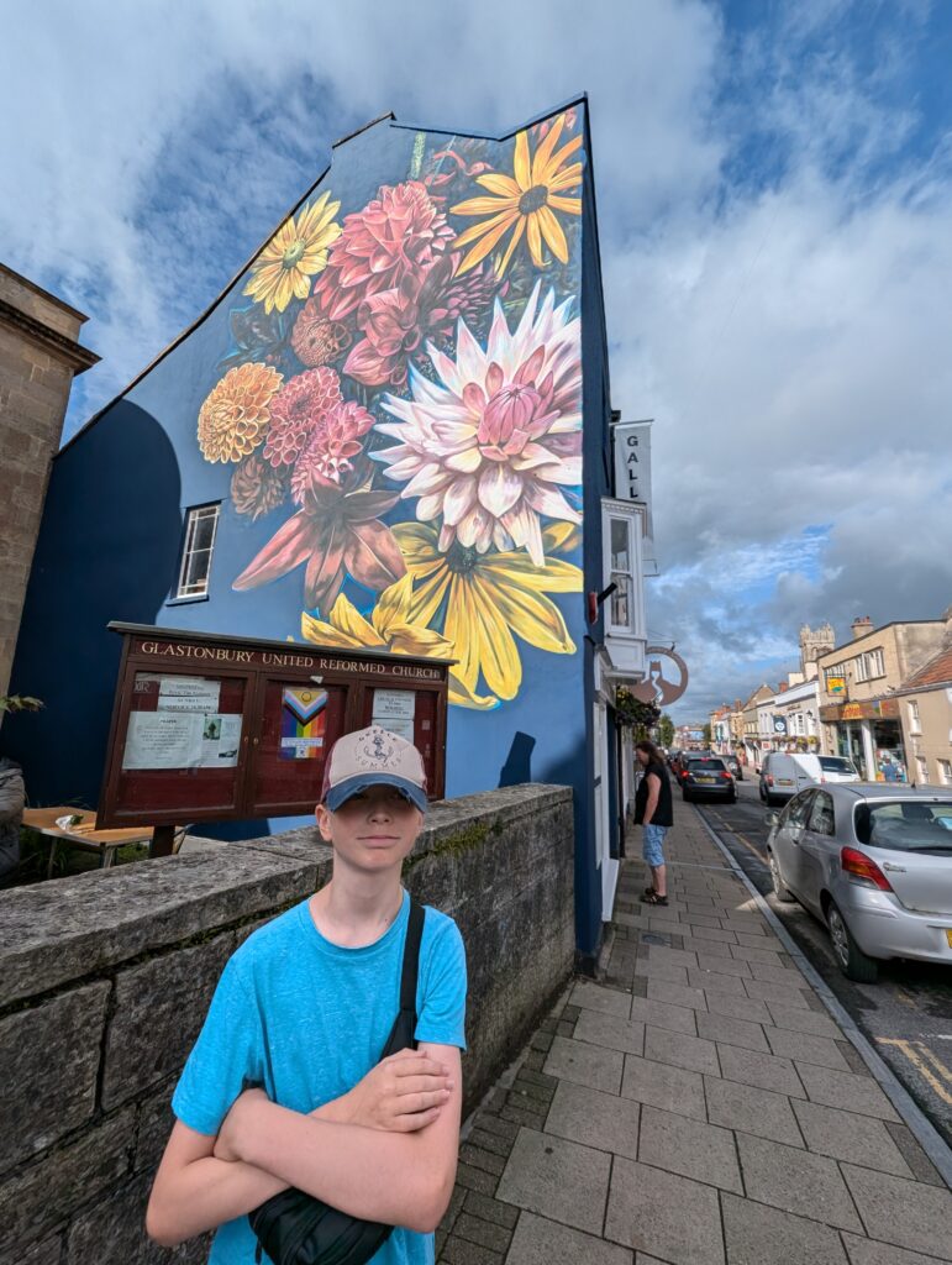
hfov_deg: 90.1
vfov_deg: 106.1
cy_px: 632
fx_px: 476
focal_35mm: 13
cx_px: 476
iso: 45
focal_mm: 1.95
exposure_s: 1/2320
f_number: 2.2
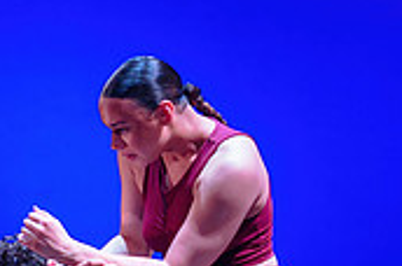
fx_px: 3957
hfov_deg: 5.8
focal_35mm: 355
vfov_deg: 3.8
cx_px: 243
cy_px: 364
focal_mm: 105
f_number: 1.4
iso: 1250
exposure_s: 1/250
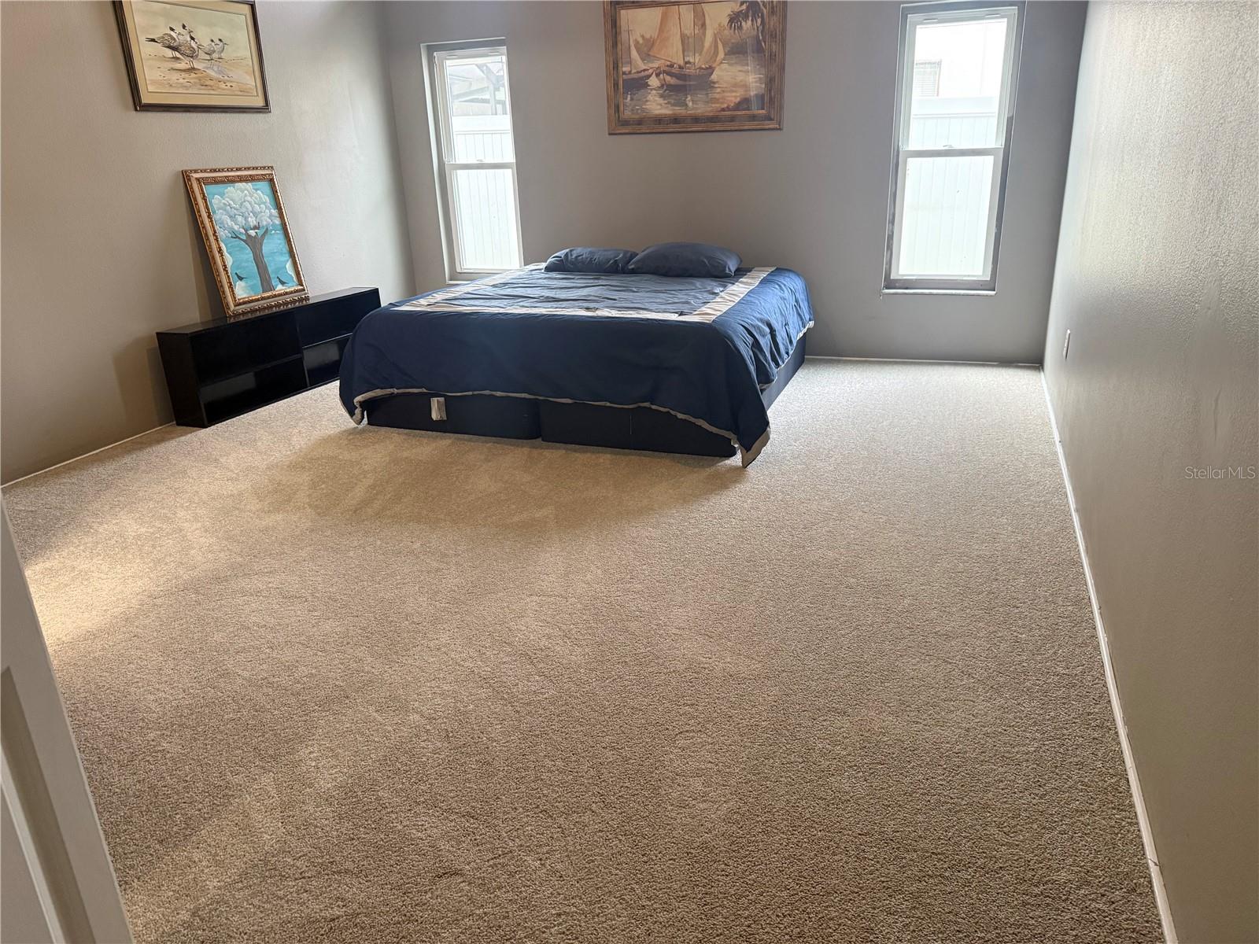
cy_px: 472
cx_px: 630
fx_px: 873
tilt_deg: -20.5
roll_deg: +2.0
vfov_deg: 56.8
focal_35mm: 24
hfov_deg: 71.6
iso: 400
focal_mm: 6.76
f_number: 1.78
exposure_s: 1/60
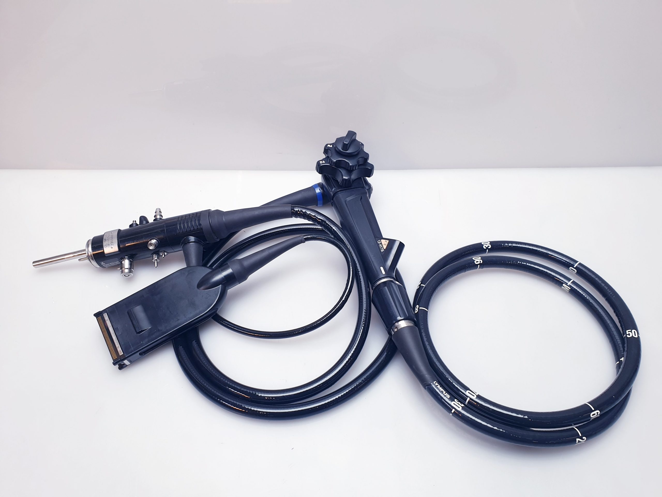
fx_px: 497
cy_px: 248
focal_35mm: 26
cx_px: 331
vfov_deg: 53.1
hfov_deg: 67.3
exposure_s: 1/50
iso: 50
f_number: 2.4
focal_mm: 4.3
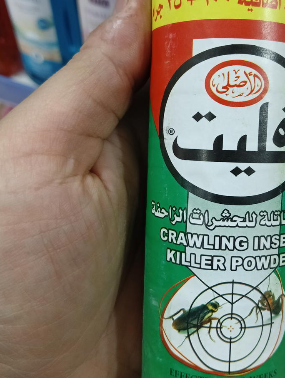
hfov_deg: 37.4
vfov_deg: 48.9
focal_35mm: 38
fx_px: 416
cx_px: 189
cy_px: 173
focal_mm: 4.05
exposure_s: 1/20
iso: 1000
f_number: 1.8
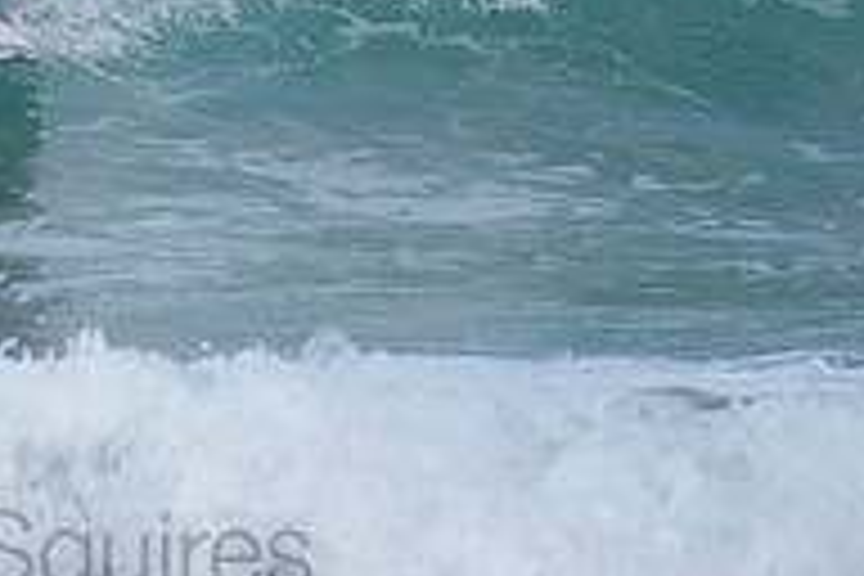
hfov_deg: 1.4
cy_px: -196
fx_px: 36237
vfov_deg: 0.9
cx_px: -36
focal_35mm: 1510
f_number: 6.3
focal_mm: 500
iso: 250
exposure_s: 1/2500
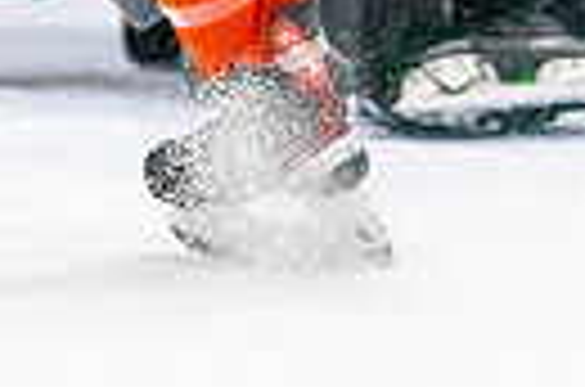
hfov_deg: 2.1
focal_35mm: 966
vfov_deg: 1.4
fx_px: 15659
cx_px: 328
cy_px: -386
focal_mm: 200
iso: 3200
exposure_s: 1/1250
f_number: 2.8
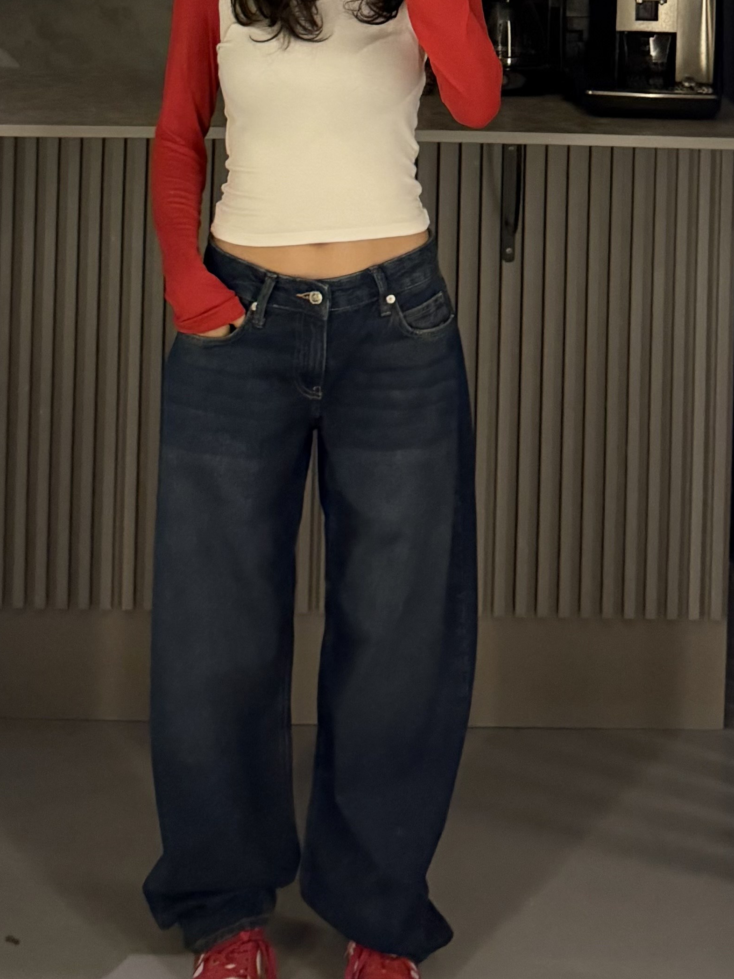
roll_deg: -1.9
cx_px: 338
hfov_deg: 41.8
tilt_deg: -1.7
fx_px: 961
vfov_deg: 53.5
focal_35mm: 34
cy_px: 377
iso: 1000
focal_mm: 6.76
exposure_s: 1/30
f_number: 1.78
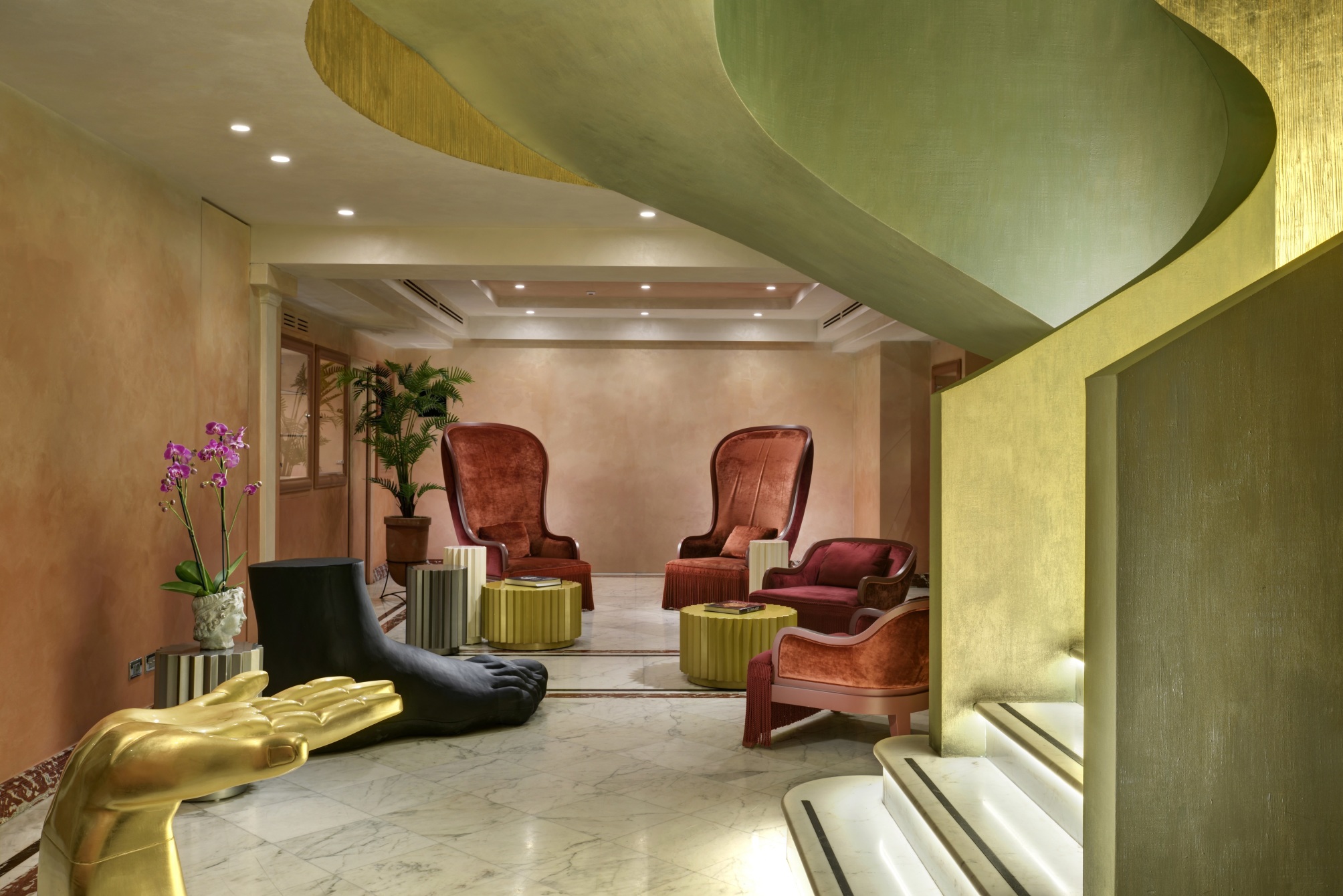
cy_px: 448
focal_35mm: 31
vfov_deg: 42.4
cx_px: 672
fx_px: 1157
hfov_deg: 60.3
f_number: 11
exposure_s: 1/200
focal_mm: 31
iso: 200
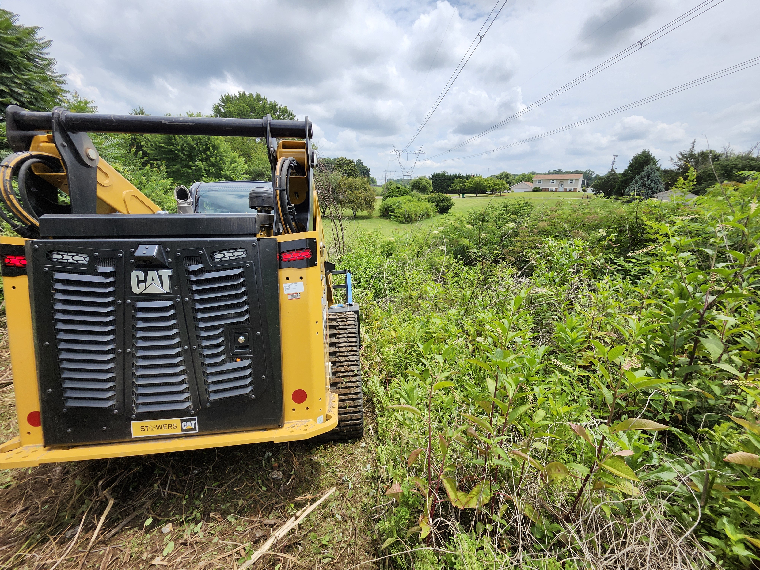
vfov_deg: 89.9
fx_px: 285
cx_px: 380
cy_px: 285
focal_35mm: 13
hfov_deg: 106.2
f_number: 2.2
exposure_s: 1/1829
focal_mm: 1.74
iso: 40
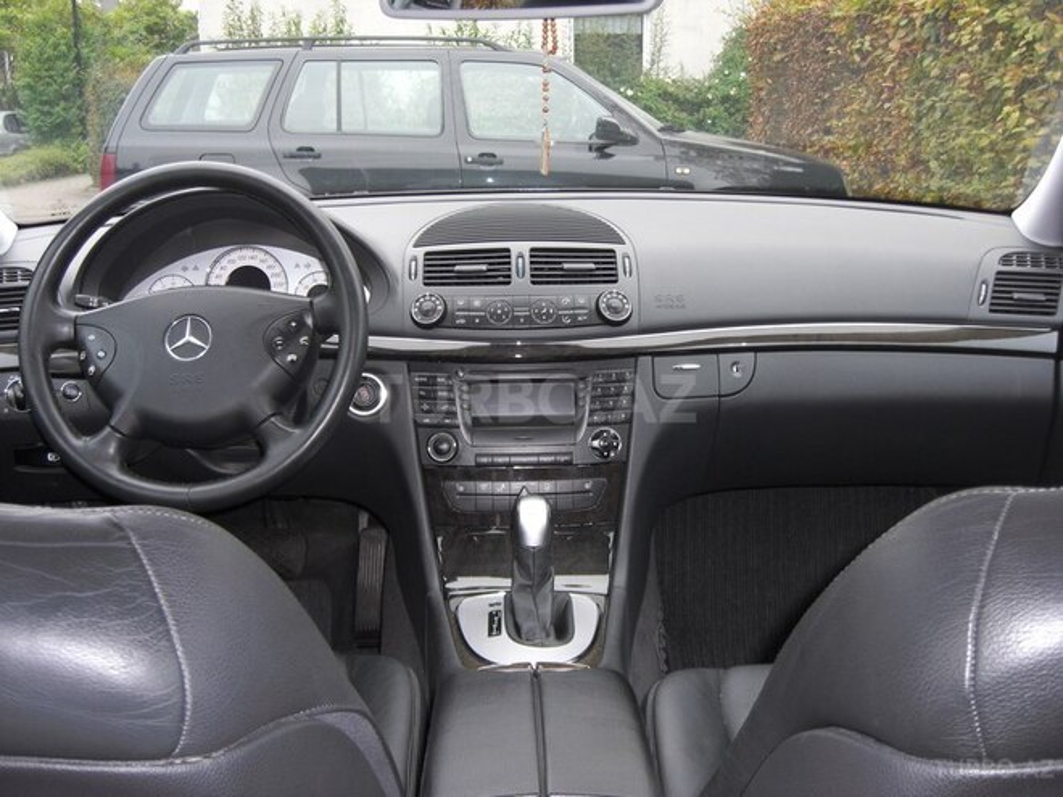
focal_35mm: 38
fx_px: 1167
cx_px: 532
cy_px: 398
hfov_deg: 49.0
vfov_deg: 37.7
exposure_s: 1/60
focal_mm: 7.9
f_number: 2.8
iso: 100
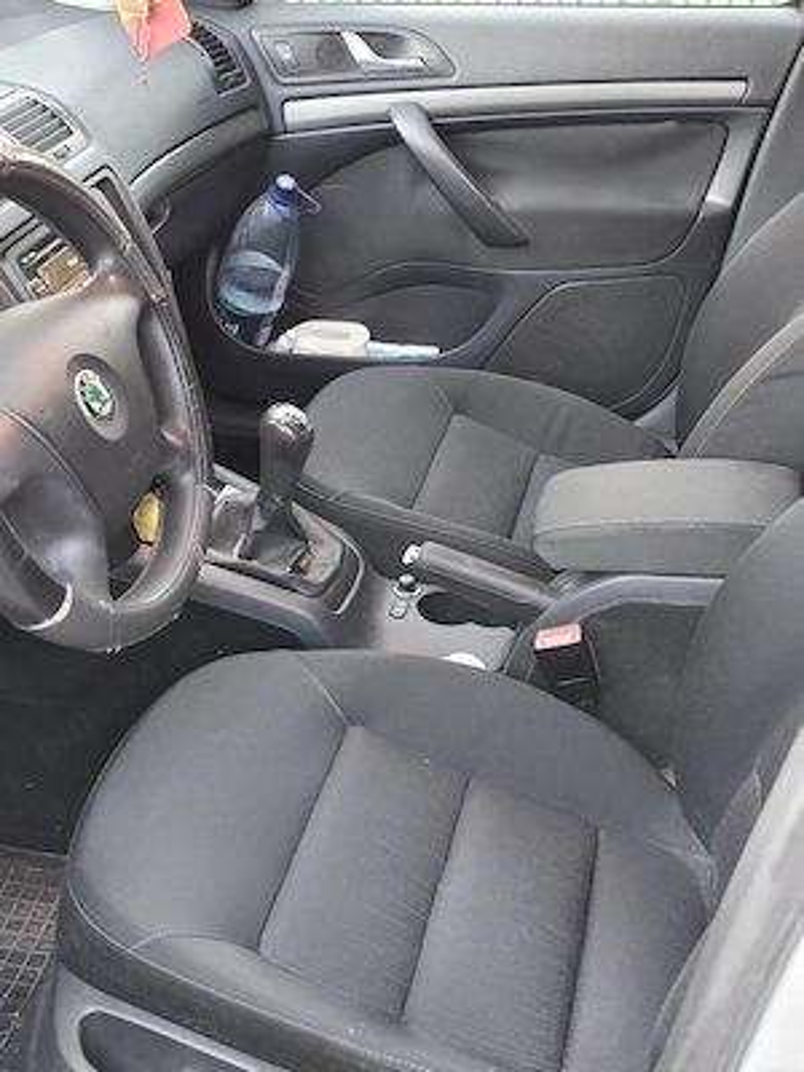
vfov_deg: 41.2
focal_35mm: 46
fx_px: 1425
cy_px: 536
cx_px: 402
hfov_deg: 31.5
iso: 800
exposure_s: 1/33.3
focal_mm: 6.19
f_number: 1.65
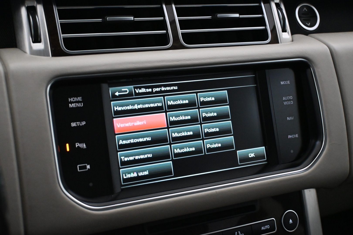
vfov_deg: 25.1
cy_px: 118
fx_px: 529
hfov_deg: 36.9
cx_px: 176
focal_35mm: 54
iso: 5000
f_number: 5.3
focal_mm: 36
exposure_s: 1/60
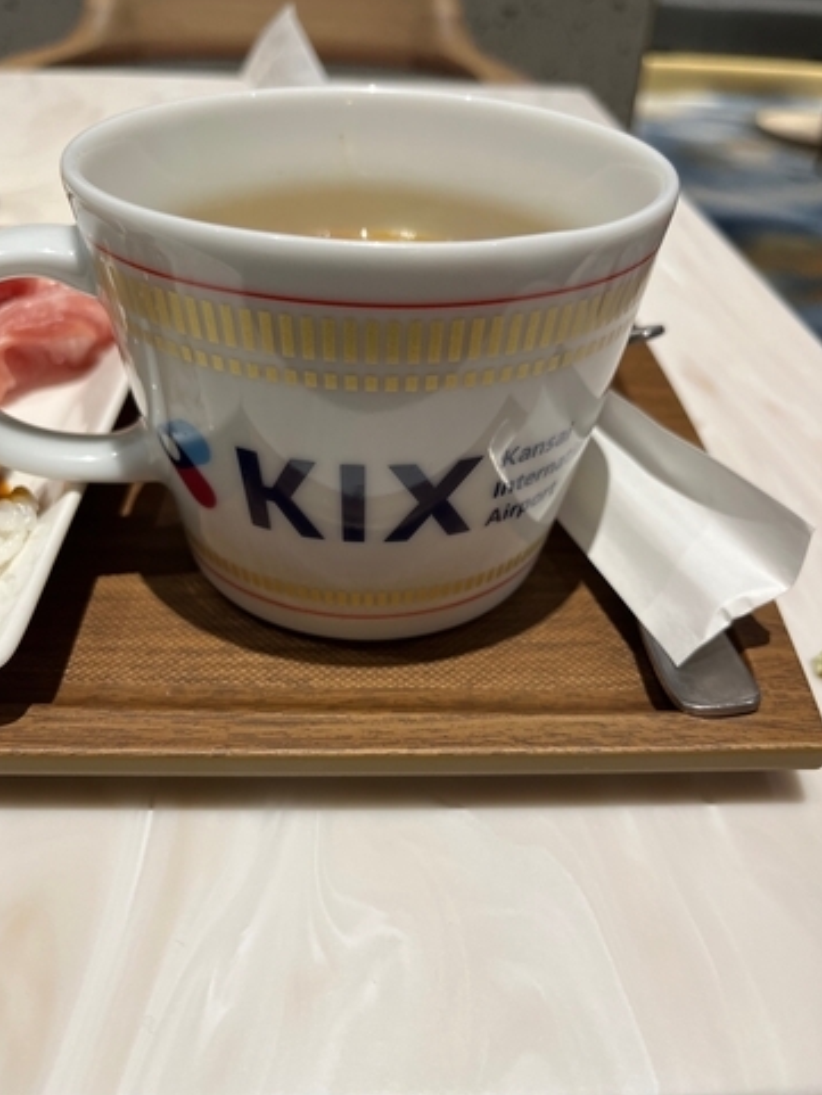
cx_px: 402
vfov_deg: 65.3
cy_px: 528
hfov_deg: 51.4
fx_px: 854
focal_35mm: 27
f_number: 1.6
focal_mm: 5.1
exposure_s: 1/121
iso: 125
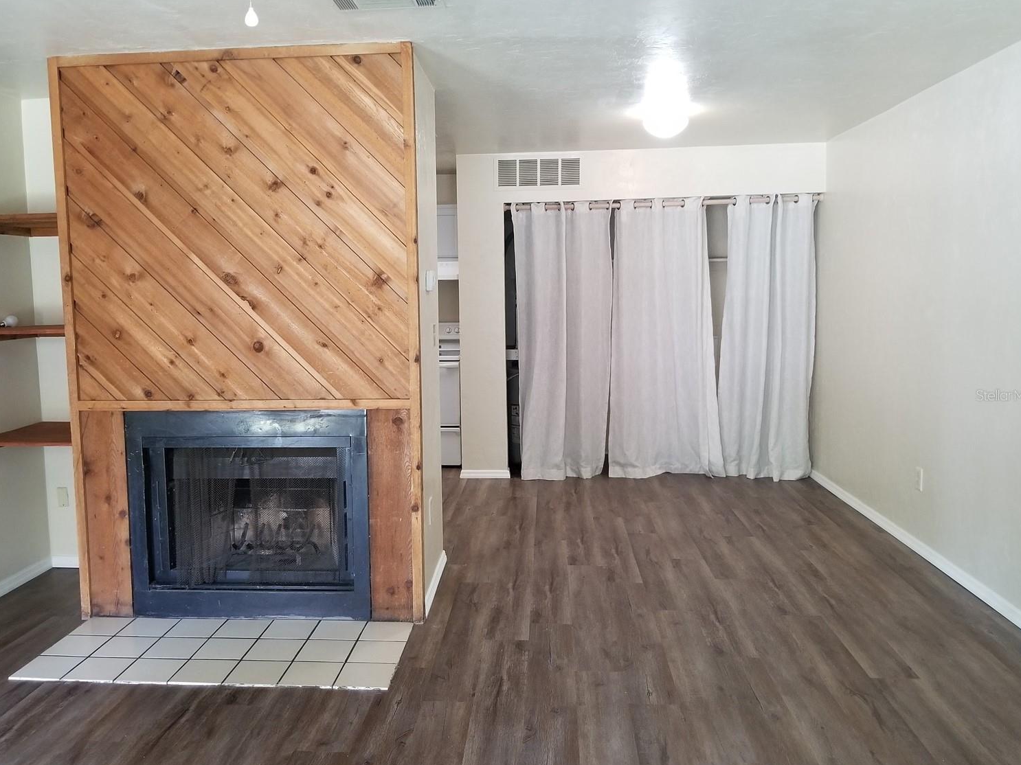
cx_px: 491
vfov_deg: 49.7
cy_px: 395
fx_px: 826
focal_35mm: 28
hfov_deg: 63.4
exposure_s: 1/60
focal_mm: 4.25
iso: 250
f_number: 1.7
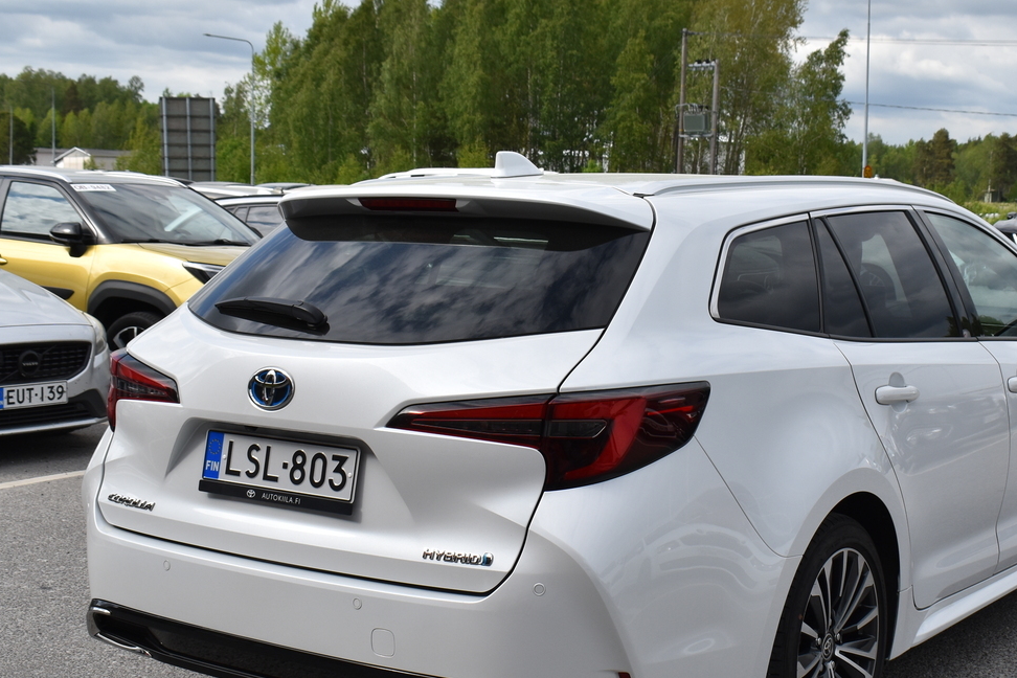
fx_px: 1554
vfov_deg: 24.6
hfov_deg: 36.1
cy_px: 381
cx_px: 606
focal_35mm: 55
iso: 200
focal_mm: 22
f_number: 8
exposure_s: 1/750
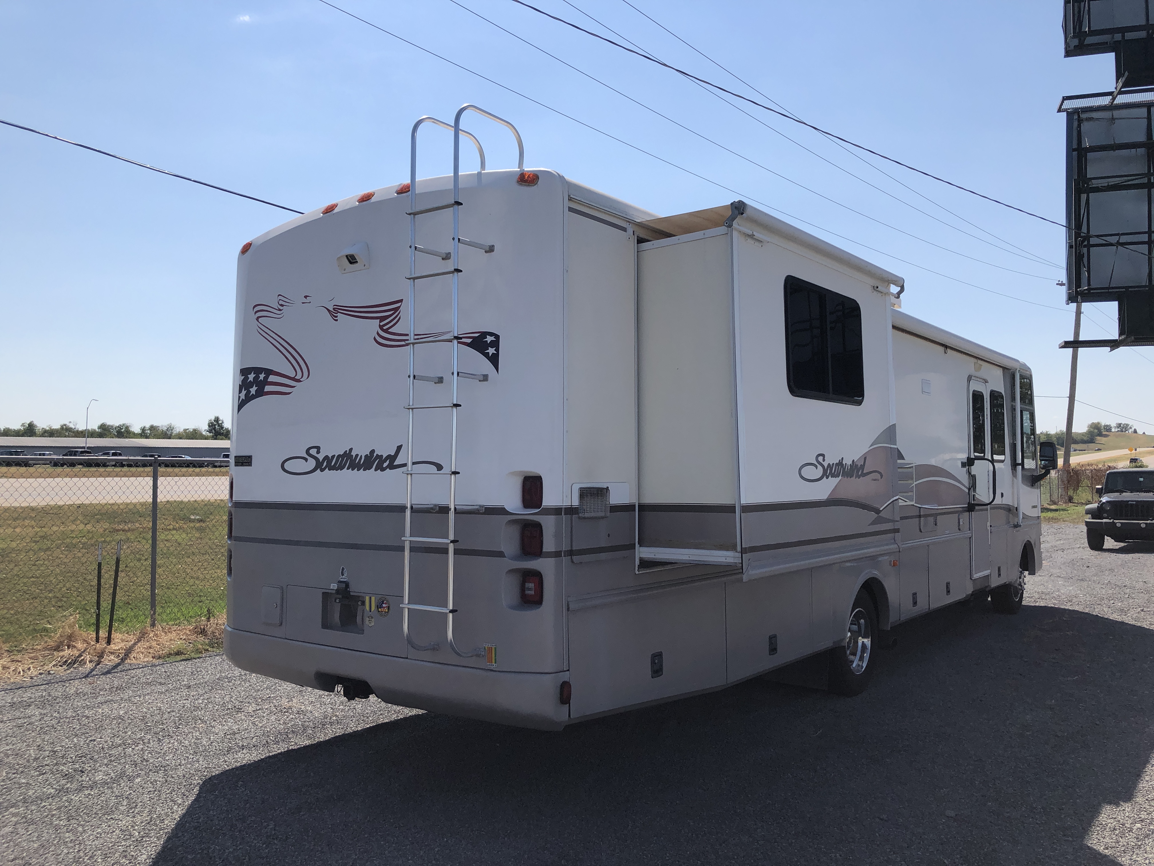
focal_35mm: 28
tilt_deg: +1.7
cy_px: 433
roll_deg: +0.2
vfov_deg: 49.7
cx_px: 577
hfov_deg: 63.4
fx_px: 933
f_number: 1.8
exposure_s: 1/3205
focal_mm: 3.99
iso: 25
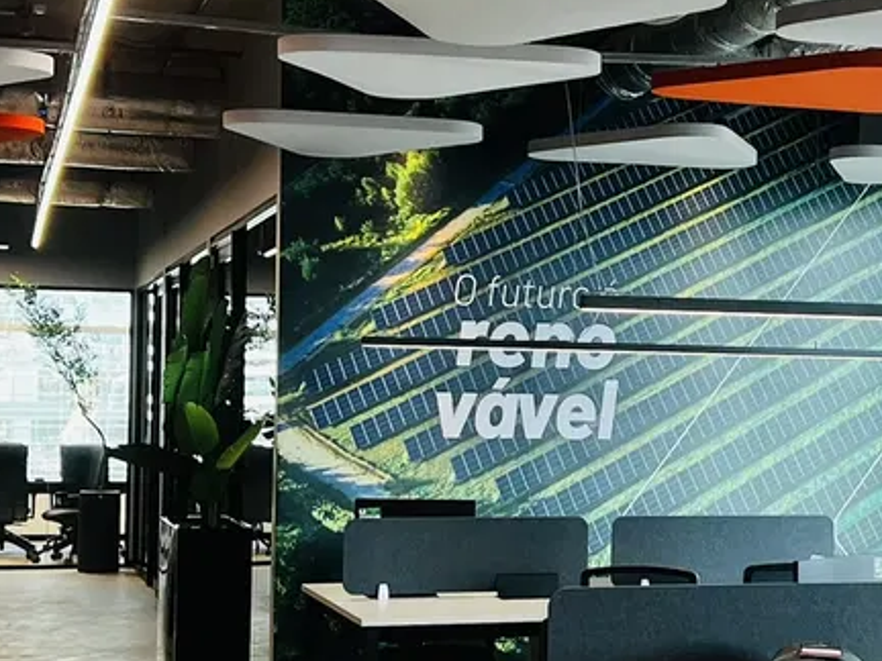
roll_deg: -1.1
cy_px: 369
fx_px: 1962
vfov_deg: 19.1
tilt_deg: +1.1
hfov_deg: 25.1
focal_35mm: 77
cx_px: 637
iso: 100
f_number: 1.5
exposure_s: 1/120
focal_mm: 5.7
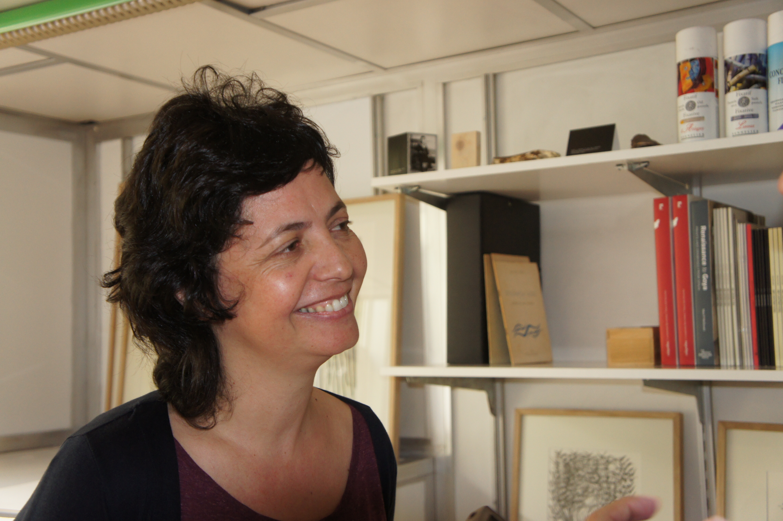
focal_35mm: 44
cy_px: 260
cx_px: 392
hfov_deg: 45.0
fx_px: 946
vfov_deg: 30.8
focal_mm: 29
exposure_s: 1/60
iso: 800
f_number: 4
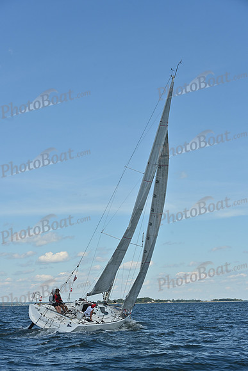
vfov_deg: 28.8
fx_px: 723
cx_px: 124
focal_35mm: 70
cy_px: 186
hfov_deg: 19.5
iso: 250
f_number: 8
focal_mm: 70
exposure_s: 1/1250
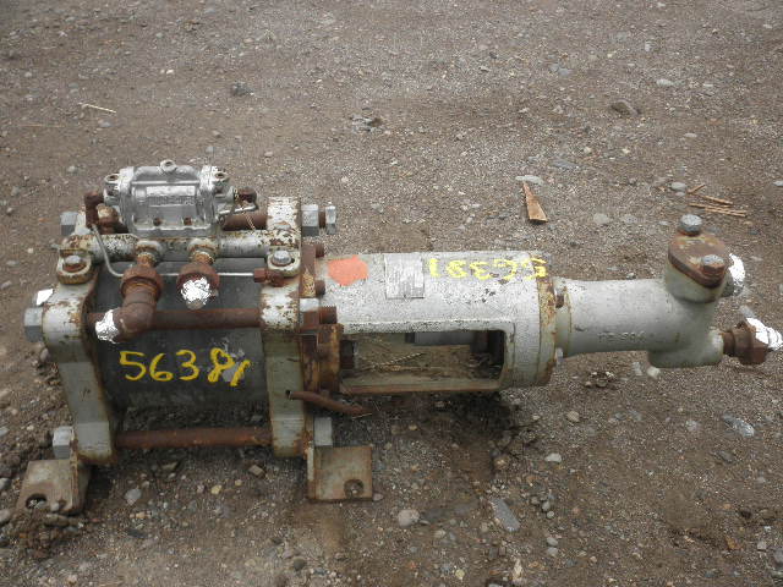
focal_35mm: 44
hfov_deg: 42.9
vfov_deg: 32.9
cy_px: 294
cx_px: 392
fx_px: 995
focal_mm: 7.9
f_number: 3.4
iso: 64
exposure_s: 1/320
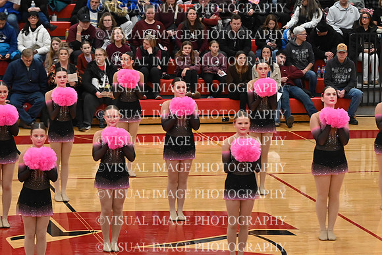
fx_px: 1666
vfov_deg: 8.7
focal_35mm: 157
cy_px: 128
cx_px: 191
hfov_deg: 13.1
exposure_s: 1/400
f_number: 4
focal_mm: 105
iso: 8000
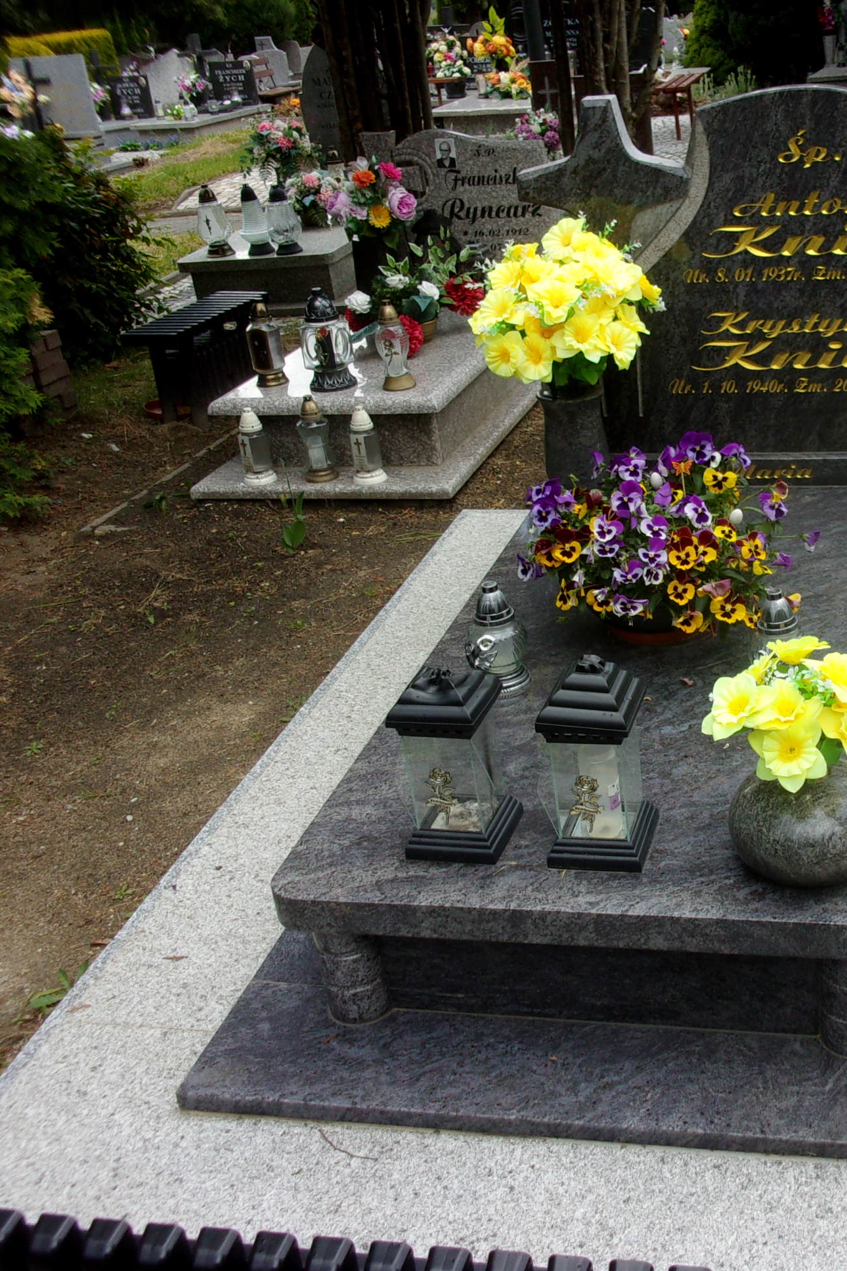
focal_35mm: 39
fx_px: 1376
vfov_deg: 49.6
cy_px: 633
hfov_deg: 33.0
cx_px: 712
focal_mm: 5.1
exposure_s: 1/220
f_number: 3.9
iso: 80
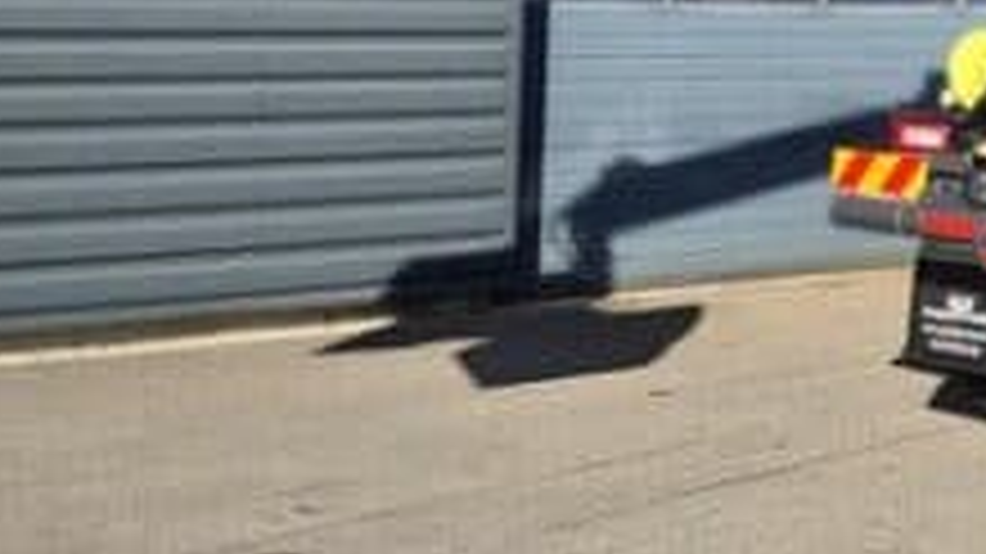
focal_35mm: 88
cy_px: -162
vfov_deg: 13.3
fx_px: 2300
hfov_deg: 22.6
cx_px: 1117
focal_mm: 5.4
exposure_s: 1/1700
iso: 25
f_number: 1.8
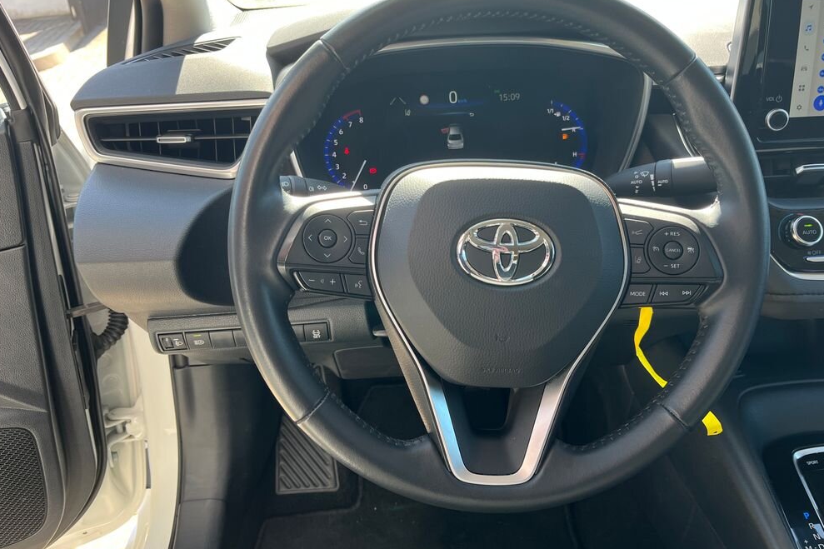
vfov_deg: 46.3
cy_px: 236
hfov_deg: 65.5
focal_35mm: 28
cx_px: 417
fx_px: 641
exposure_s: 1/163
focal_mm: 5.1
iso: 50
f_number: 1.6
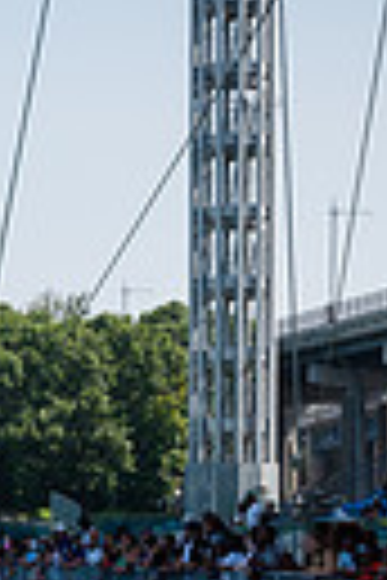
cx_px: -266
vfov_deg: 10.2
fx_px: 3209
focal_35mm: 199
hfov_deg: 6.8
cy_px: 713
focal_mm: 44
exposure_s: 1/1000
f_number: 5.6
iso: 400
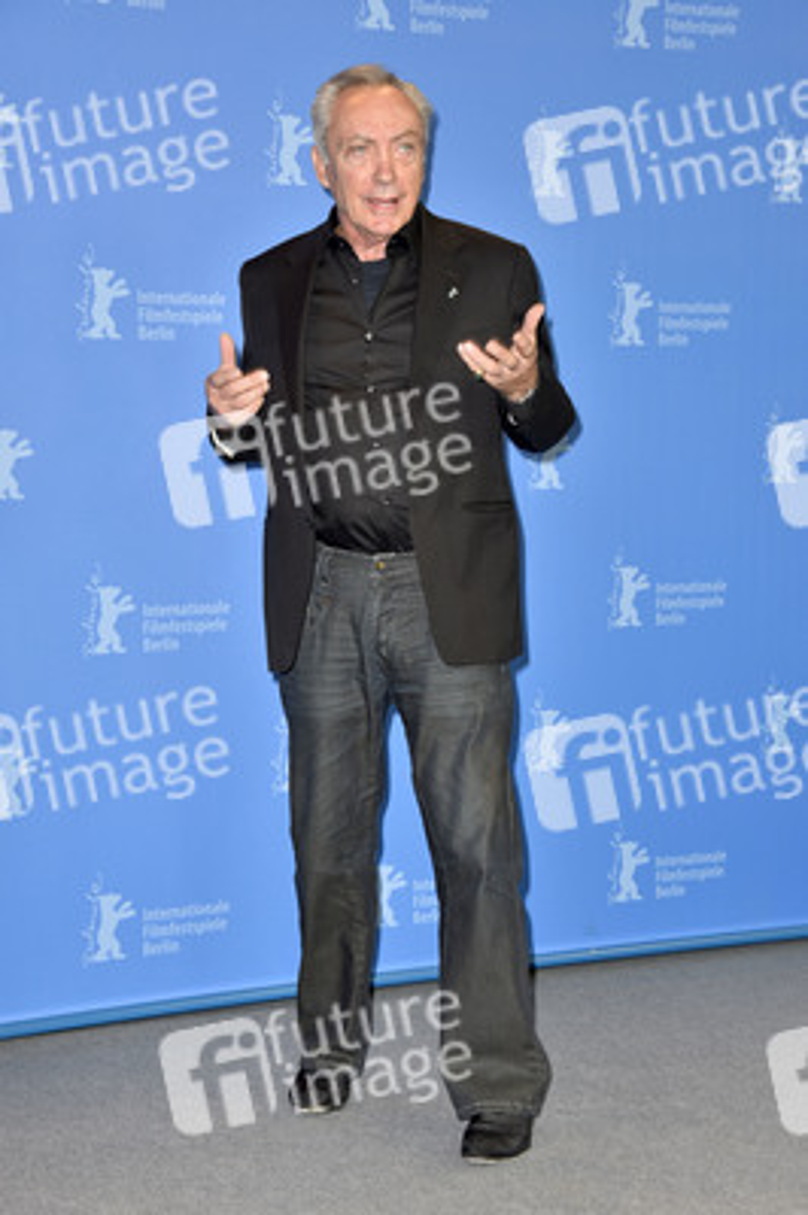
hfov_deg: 19.4
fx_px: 2361
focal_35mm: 70
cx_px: 404
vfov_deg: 28.9
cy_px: 608
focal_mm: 70
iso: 640
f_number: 5.6
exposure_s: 1/160
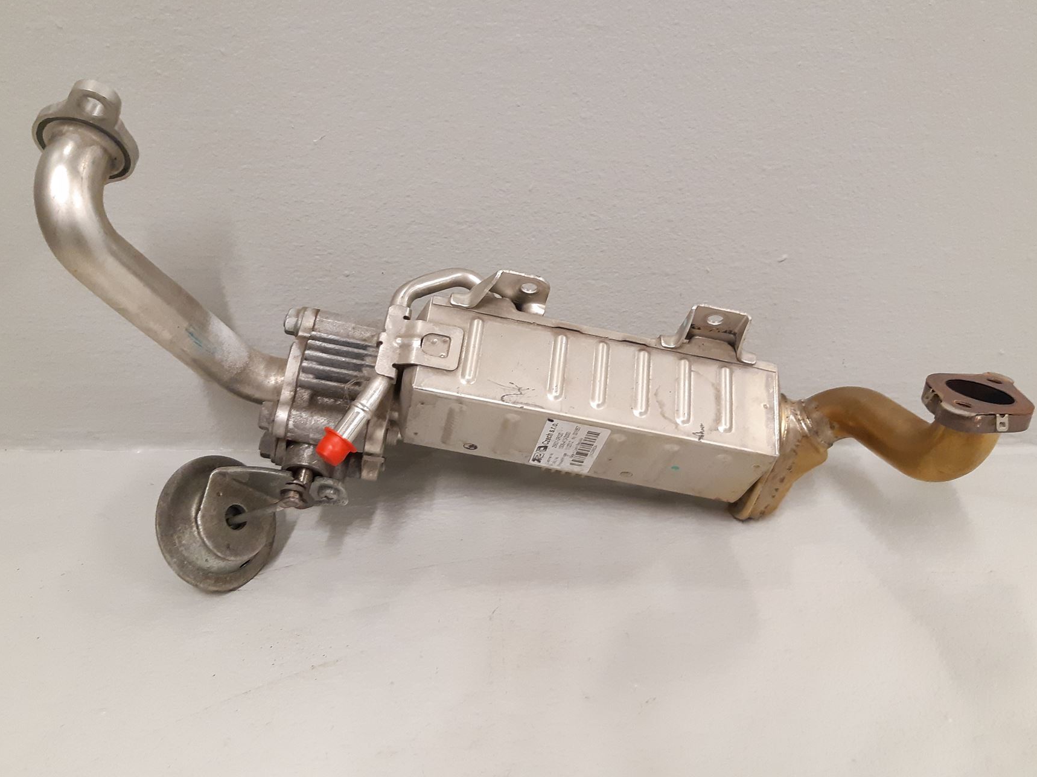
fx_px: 929
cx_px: 540
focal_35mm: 31
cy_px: 343
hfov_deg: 58.3
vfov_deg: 45.3
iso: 250
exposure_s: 1/50
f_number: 1.7
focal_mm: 3.93
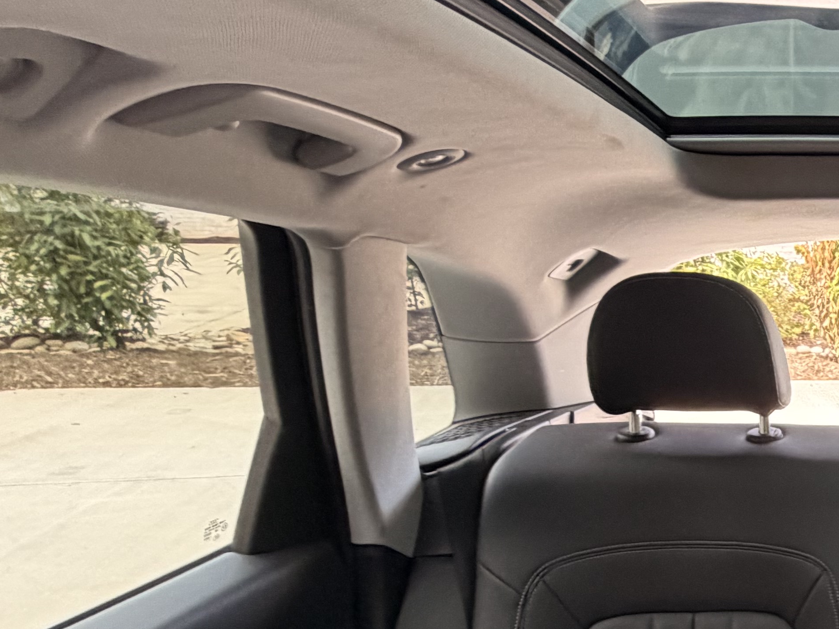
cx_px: 1072
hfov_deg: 33.6
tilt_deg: -17.0
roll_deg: -2.1
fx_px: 1018
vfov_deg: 33.2
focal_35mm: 42
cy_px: 514
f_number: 2.2
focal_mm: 2.22
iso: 200
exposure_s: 1/121
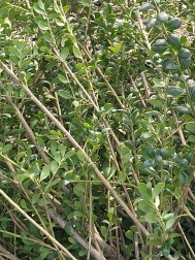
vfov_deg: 17.8
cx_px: 134
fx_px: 826
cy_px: 78
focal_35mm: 110
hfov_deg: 13.4
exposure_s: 1/527
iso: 80
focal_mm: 4.84
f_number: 1.8
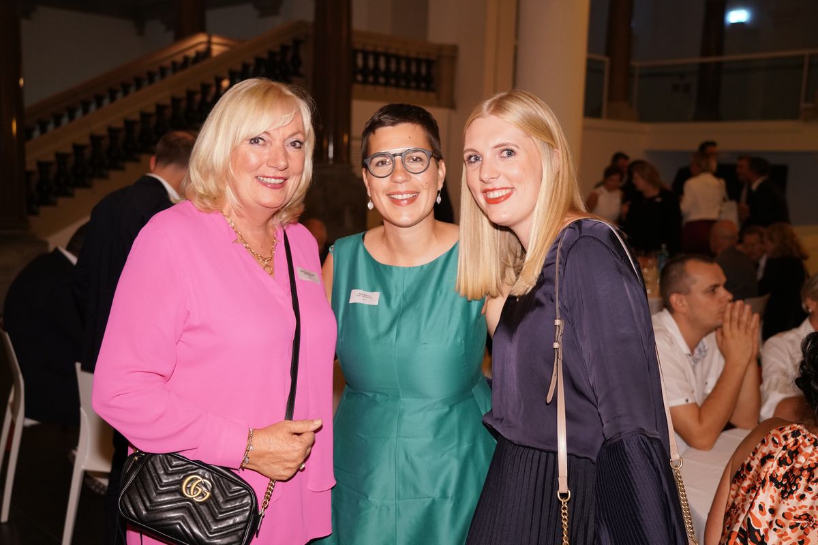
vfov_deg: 35.1
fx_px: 863
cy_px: 272
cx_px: 409
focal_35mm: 38
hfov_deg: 50.7
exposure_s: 1/100
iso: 2500
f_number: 4
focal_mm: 38
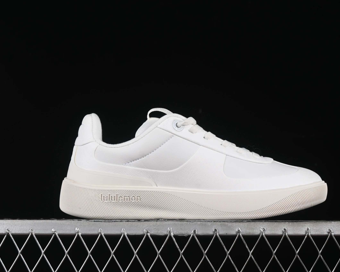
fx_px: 855
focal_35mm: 85
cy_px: 136
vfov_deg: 18.1
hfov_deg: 22.5
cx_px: 192
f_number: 9
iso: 160
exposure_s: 1/80
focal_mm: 50
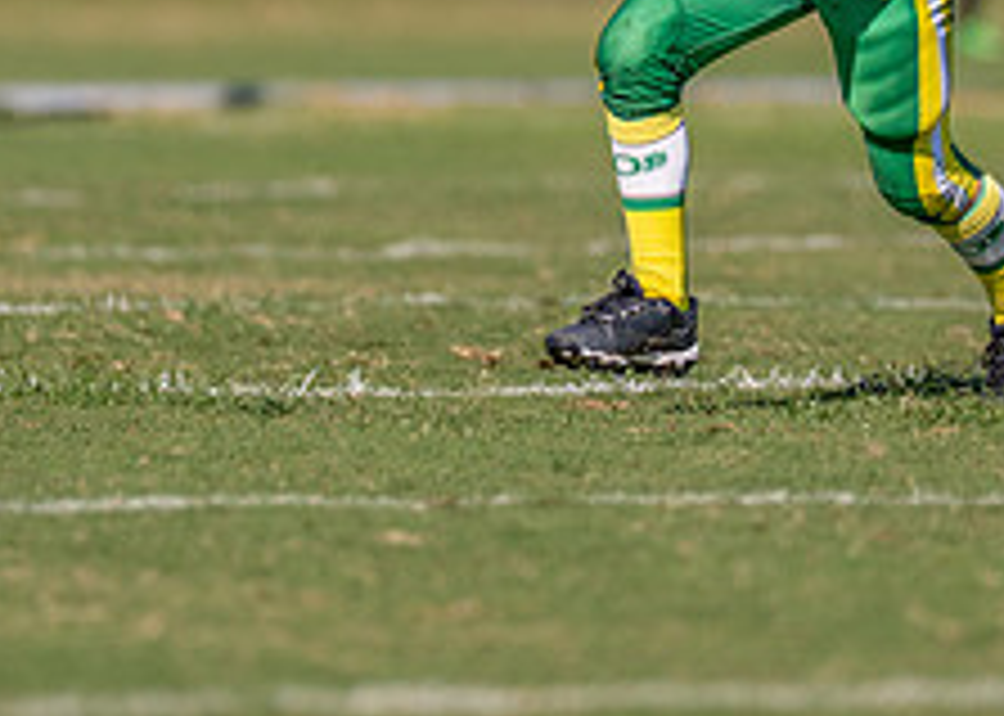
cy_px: -83
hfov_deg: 2.8
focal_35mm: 719
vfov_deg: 2.0
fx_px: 20489
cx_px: 860
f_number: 2.8
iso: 250
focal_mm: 200
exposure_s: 1/6400
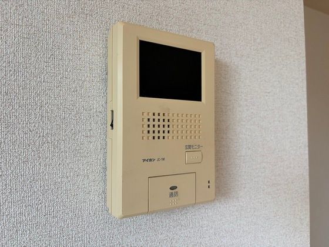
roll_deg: +2.8
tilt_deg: +1.5
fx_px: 247
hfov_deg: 67.3
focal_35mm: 26
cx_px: 164
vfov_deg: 53.1
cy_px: 124
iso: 64
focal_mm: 5.96
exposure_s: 1/121
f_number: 1.6
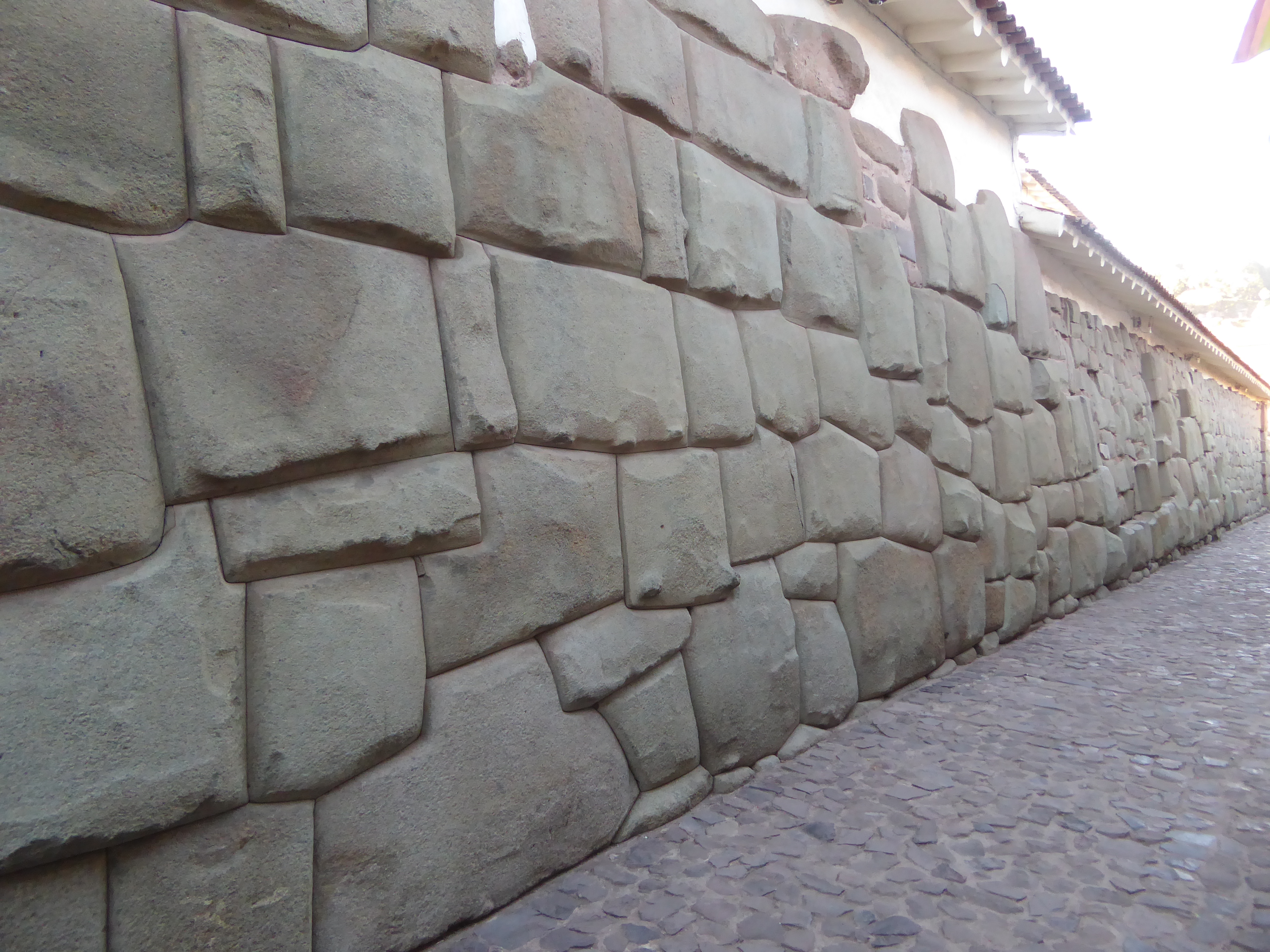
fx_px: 917
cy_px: 476
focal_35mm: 25
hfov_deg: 69.4
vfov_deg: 54.9
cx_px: 635
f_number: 3.3
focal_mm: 4.3
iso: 320
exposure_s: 1/60
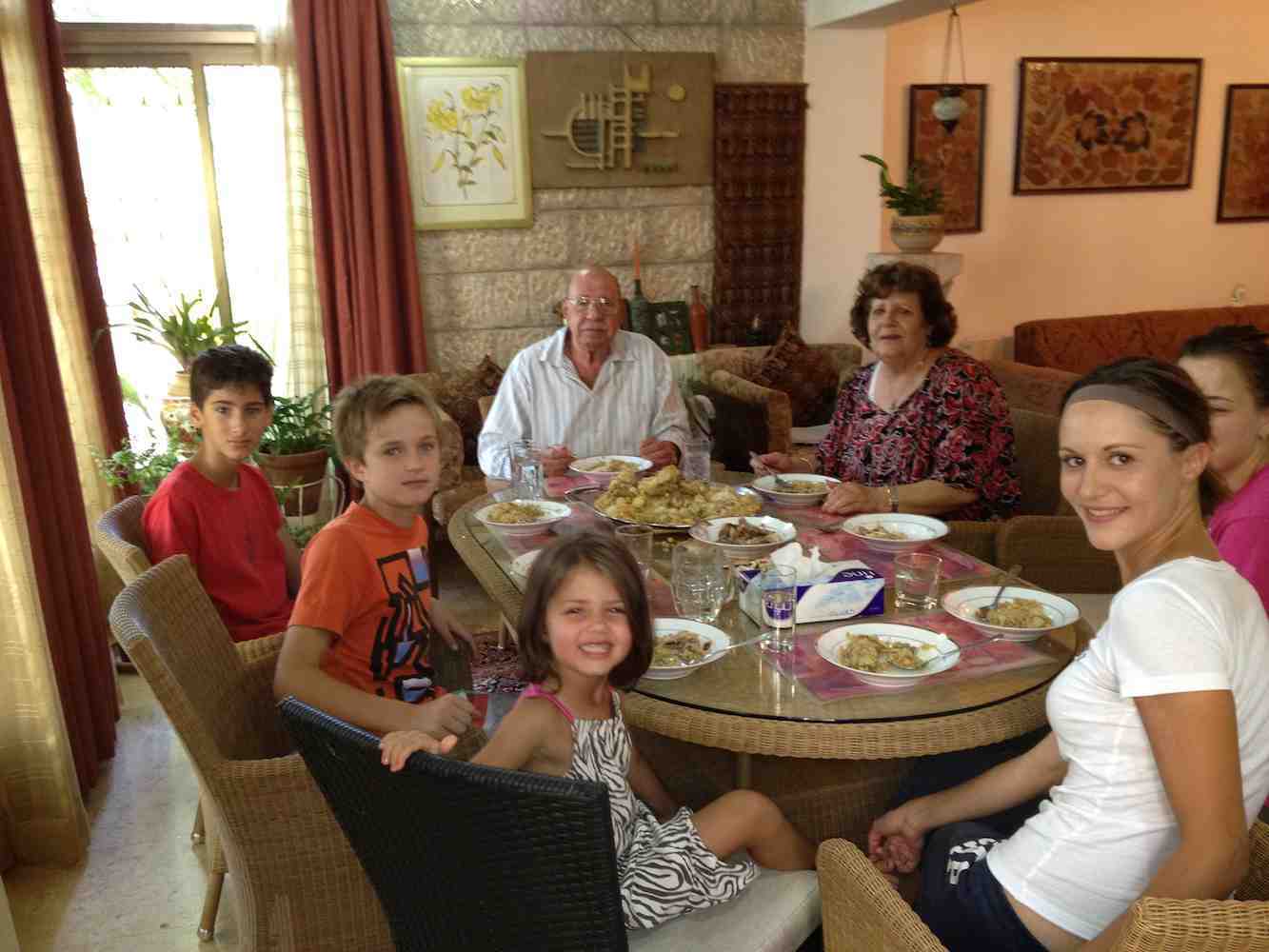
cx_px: 634
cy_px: 476
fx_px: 1283
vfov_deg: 40.7
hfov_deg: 52.6
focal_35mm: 35
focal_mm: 4.28
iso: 200
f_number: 2.4
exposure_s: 1/20
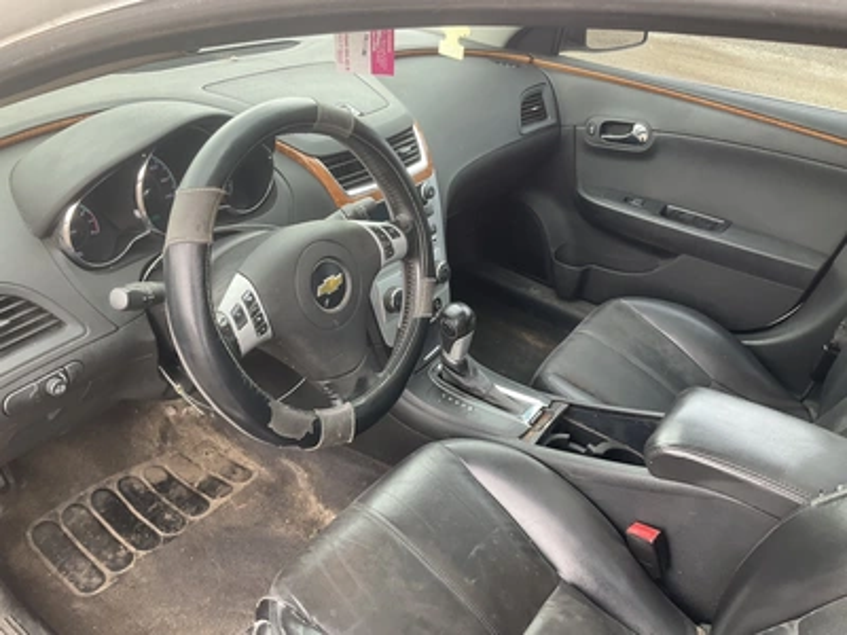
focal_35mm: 29
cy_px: 318
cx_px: 424
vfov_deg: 48.2
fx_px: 710
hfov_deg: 61.7
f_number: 1.8
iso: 50
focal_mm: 3
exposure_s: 1/122
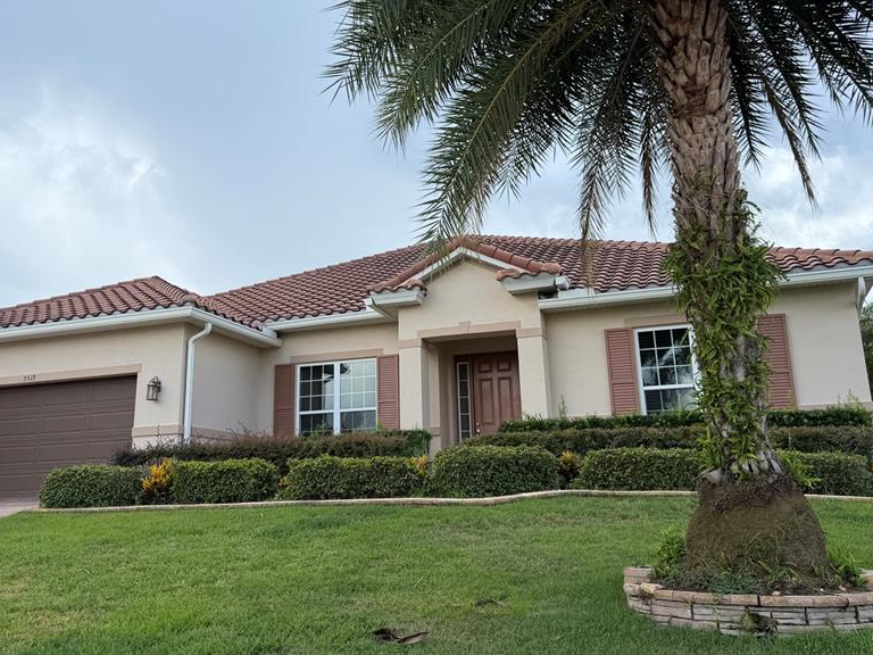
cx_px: 385
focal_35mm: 32
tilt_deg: +14.8
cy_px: 292
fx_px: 807
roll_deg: +0.5
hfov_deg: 56.7
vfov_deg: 44.1
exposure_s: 1/2370
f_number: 1.78
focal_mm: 6.76
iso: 80
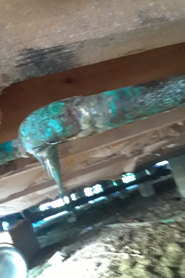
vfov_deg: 58.7
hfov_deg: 41.1
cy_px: 139
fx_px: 247
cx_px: 90
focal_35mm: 32
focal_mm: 2.47
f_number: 1.9
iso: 640
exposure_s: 1/15
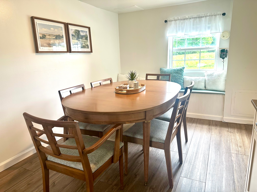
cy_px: 96
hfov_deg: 71.6
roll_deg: +1.6
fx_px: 178
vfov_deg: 56.8
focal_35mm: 24
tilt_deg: -13.2
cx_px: 128
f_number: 1.78
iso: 125
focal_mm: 6.86
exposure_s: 1/60
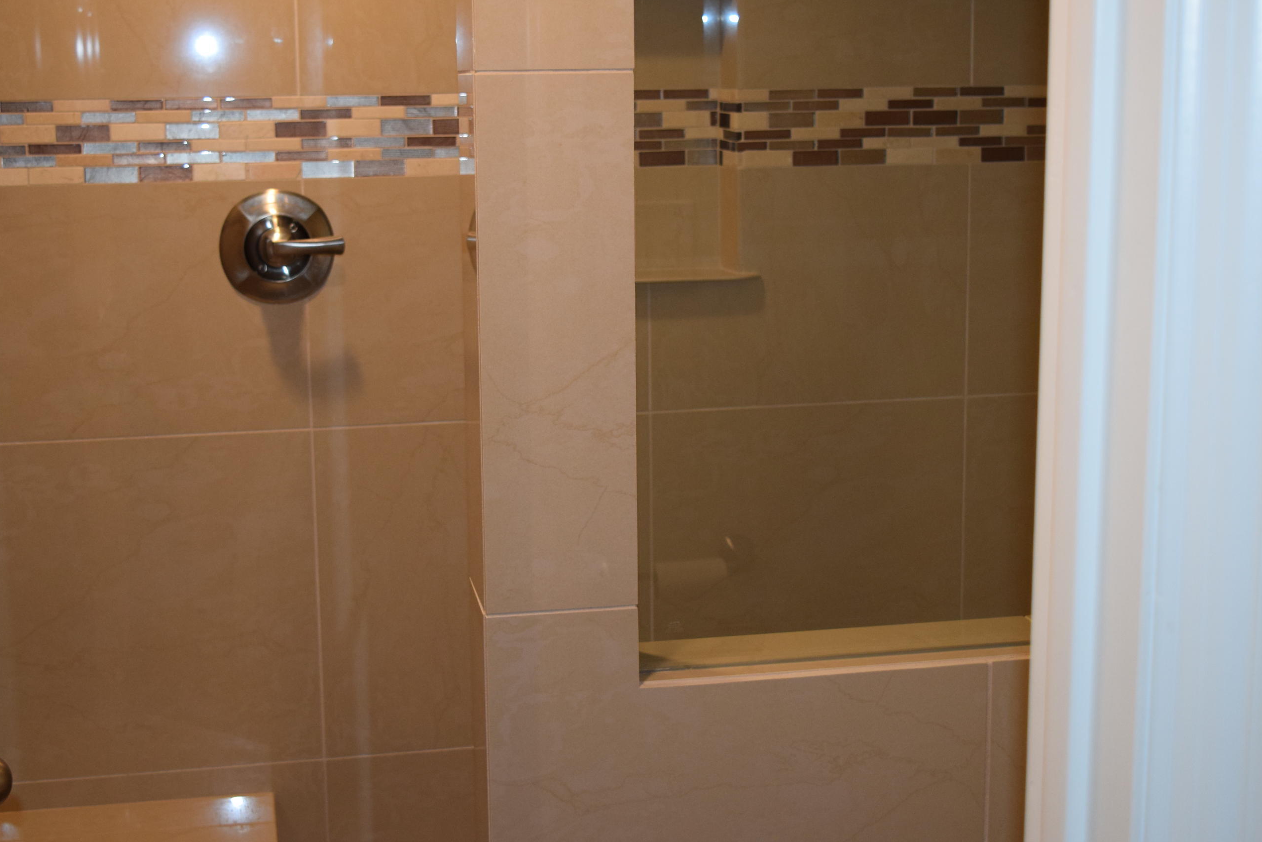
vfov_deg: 25.5
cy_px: 377
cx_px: 588
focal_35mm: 53
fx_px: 1858
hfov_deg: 37.5
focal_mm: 30
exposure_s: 1/100
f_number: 5
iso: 800
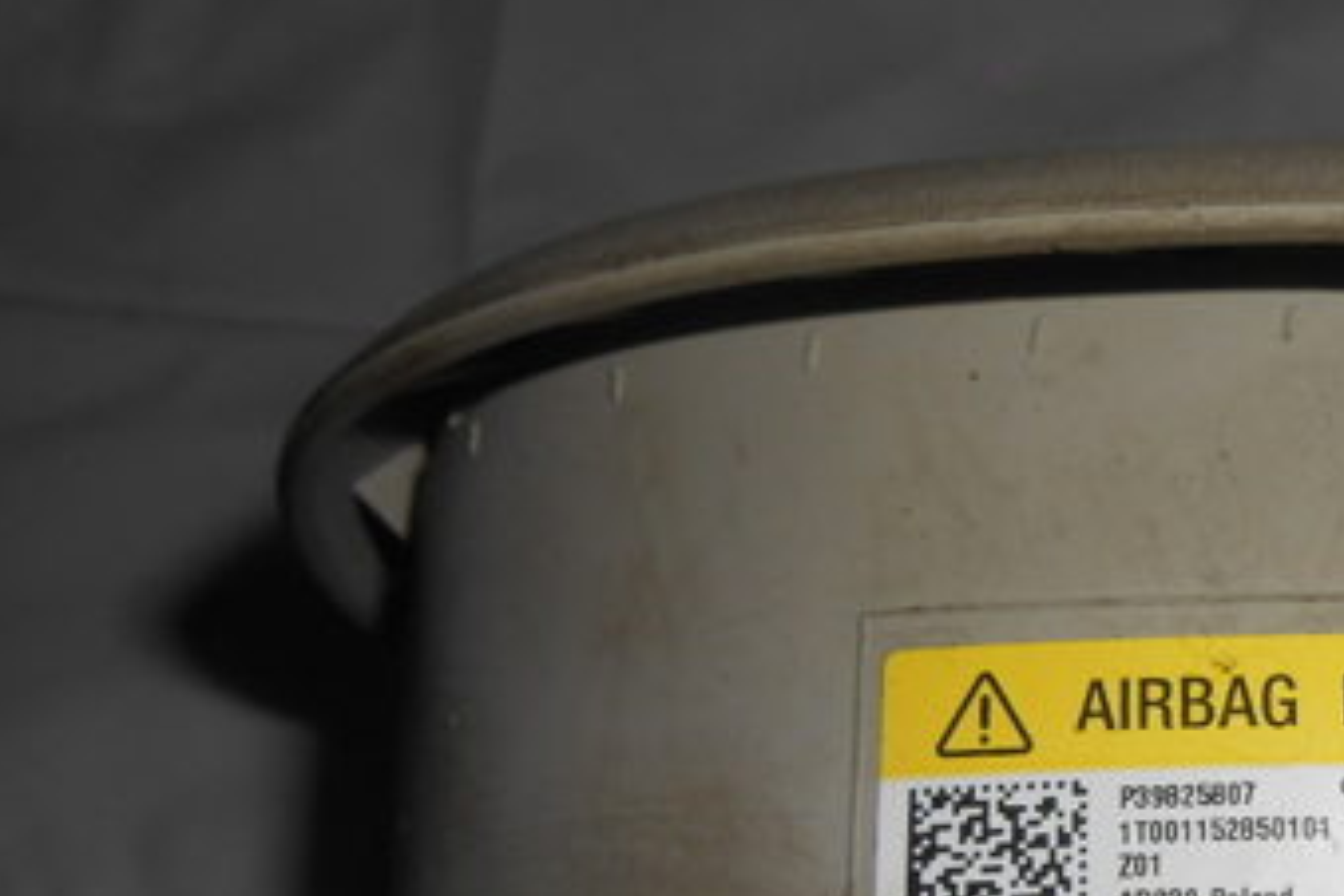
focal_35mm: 51
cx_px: 1237
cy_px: 793
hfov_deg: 36.2
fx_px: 1904
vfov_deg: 25.7
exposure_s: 1/25
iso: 80
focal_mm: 4.6
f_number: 11.5
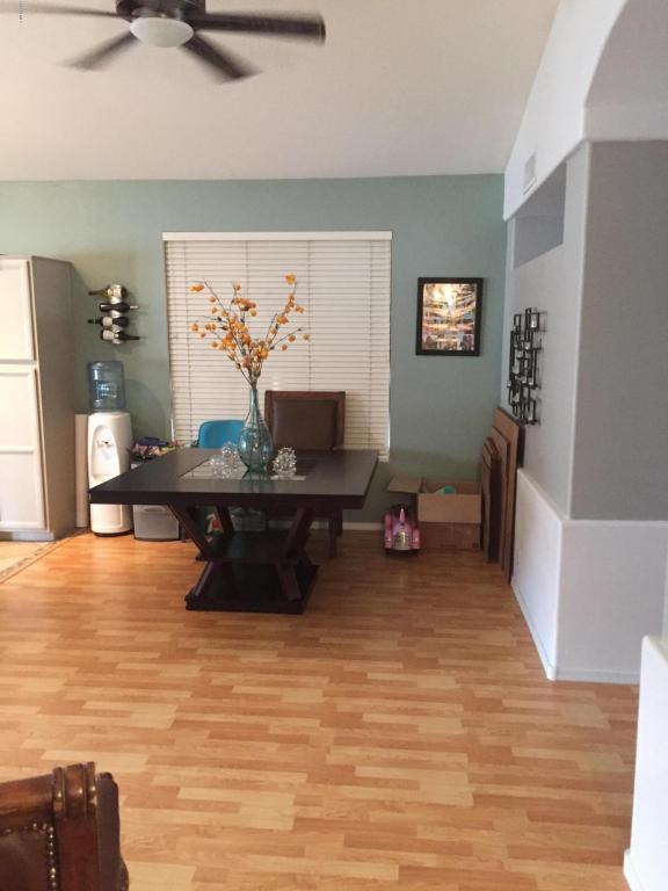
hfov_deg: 48.2
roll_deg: -1.0
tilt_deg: -8.5
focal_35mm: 29
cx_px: 334
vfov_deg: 61.7
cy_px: 446
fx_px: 746
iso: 320
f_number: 2.2
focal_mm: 4.15
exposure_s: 1/15
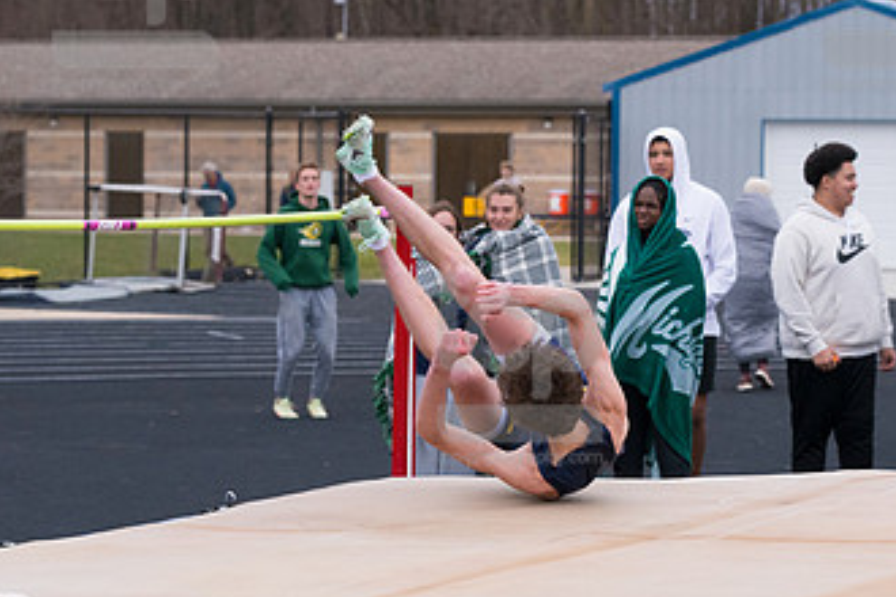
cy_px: 370
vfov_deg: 9.1
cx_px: 521
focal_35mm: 151
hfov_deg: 13.6
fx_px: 3758
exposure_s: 1/2000
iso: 2000
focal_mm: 86
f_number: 5
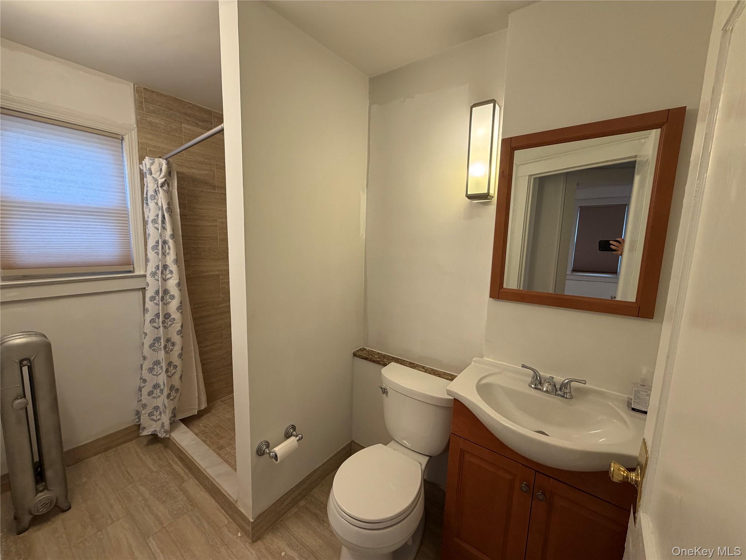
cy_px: 280
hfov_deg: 102.1
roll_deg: -1.3
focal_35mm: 14
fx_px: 302
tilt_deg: -7.9
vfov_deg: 85.7
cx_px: 373
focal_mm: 2.22
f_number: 2.2
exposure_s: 1/120
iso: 250
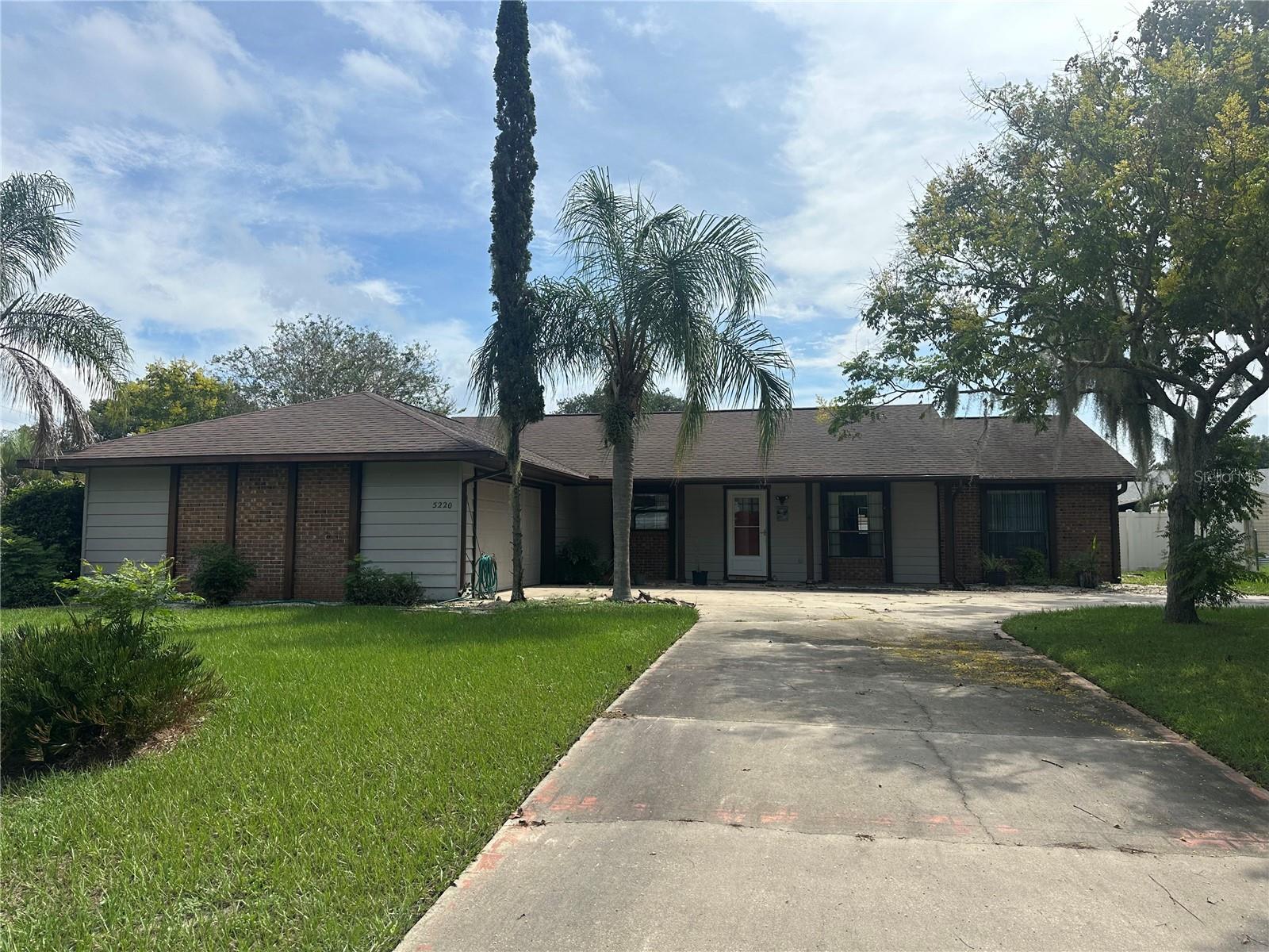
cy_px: 476
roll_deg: -0.7
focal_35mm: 24
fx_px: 880
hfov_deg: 71.6
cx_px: 634
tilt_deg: +4.2
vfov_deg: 56.8
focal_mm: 6.86
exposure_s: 1/6211
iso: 80
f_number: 1.78
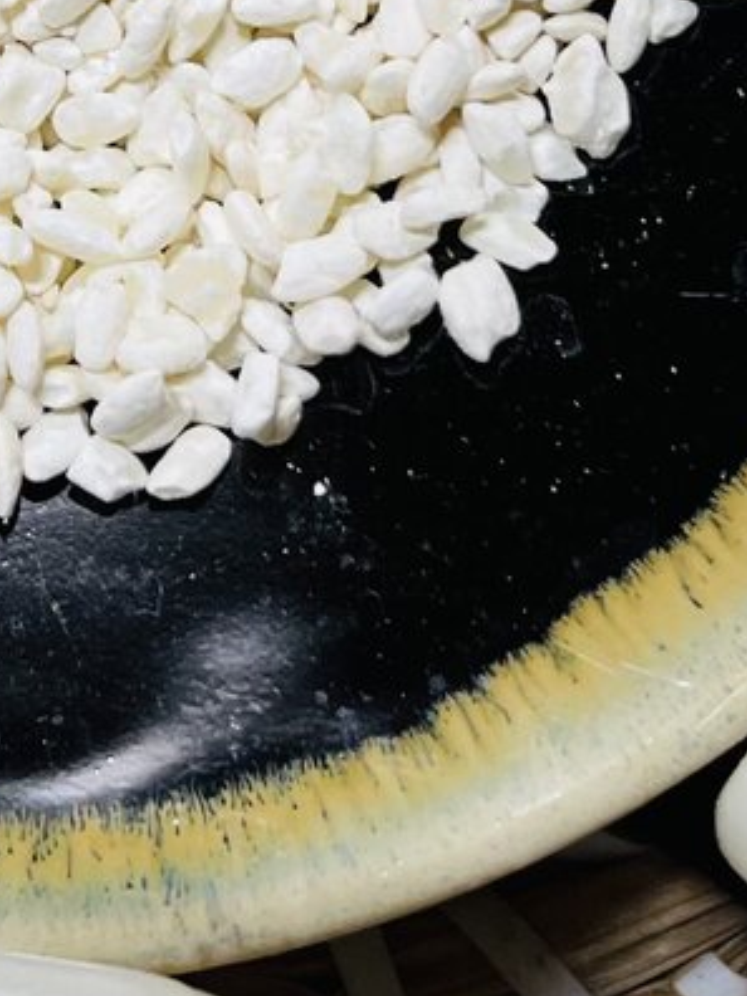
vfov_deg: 18.2
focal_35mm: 101
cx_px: -15
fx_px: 2906
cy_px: -269
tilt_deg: -82.1
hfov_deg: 14.4
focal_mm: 5.1
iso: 125
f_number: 1.6
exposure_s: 1/100
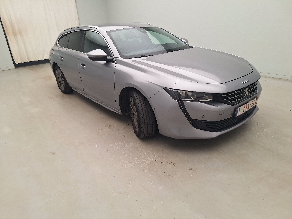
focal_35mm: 23
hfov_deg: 73.9
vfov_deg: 58.9
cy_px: 110
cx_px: 146
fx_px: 194
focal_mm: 5.54
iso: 40
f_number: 1.8
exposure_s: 1/100
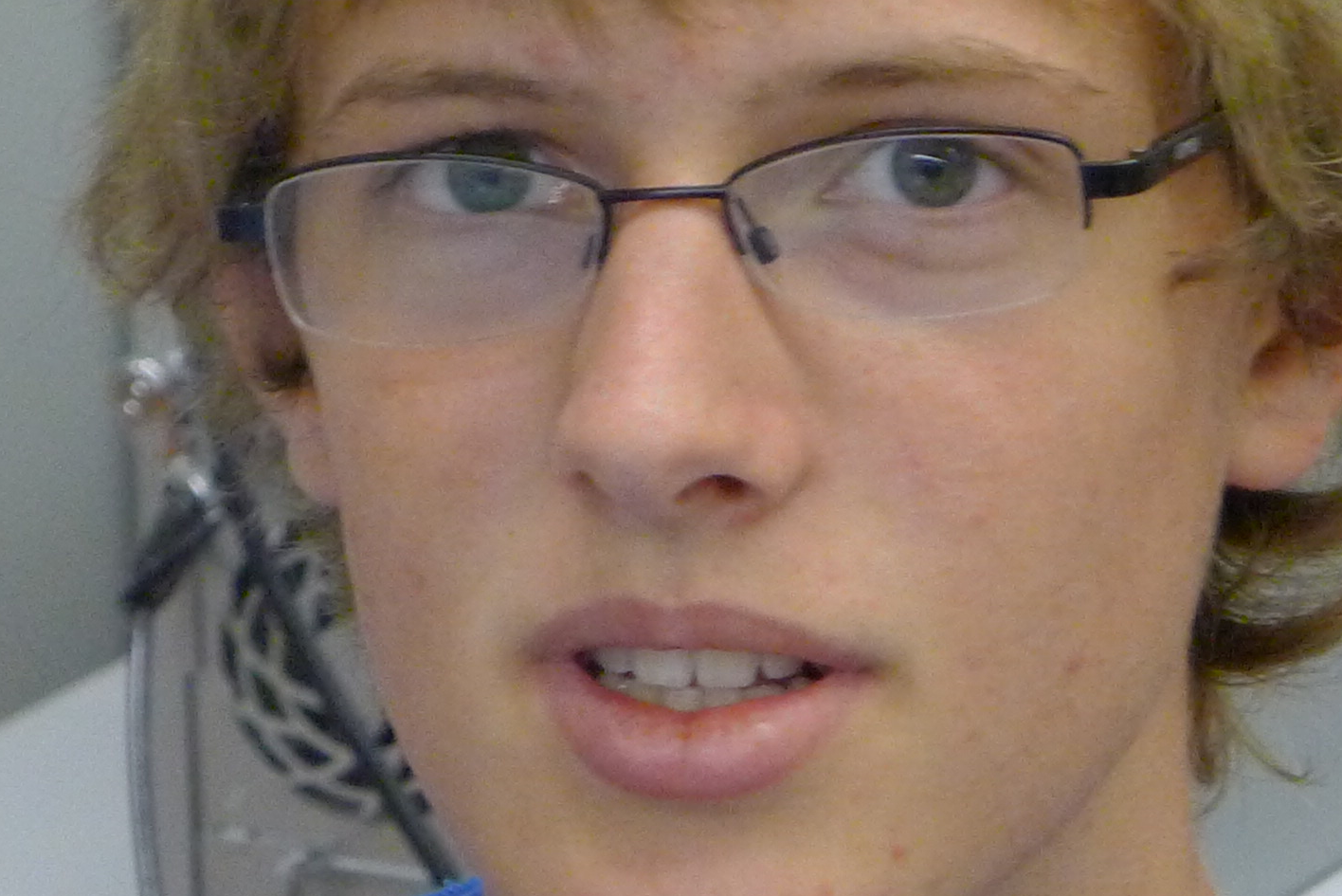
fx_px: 8949
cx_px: 687
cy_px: 458
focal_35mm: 240
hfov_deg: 8.6
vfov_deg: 5.7
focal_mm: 19.2
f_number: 3.3
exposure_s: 1/50
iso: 800
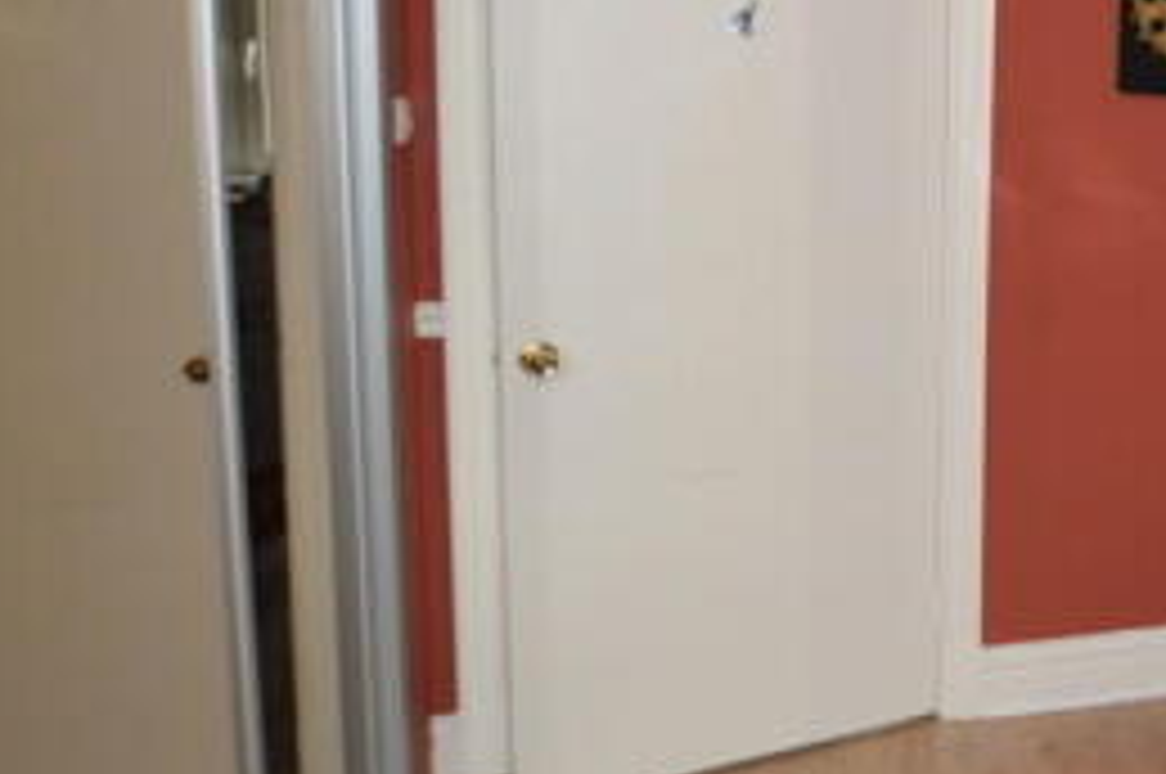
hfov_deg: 37.4
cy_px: 292
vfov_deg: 34.8
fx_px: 1229
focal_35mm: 38
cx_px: 1423
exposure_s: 1/60
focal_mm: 10
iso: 1400
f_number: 3.5
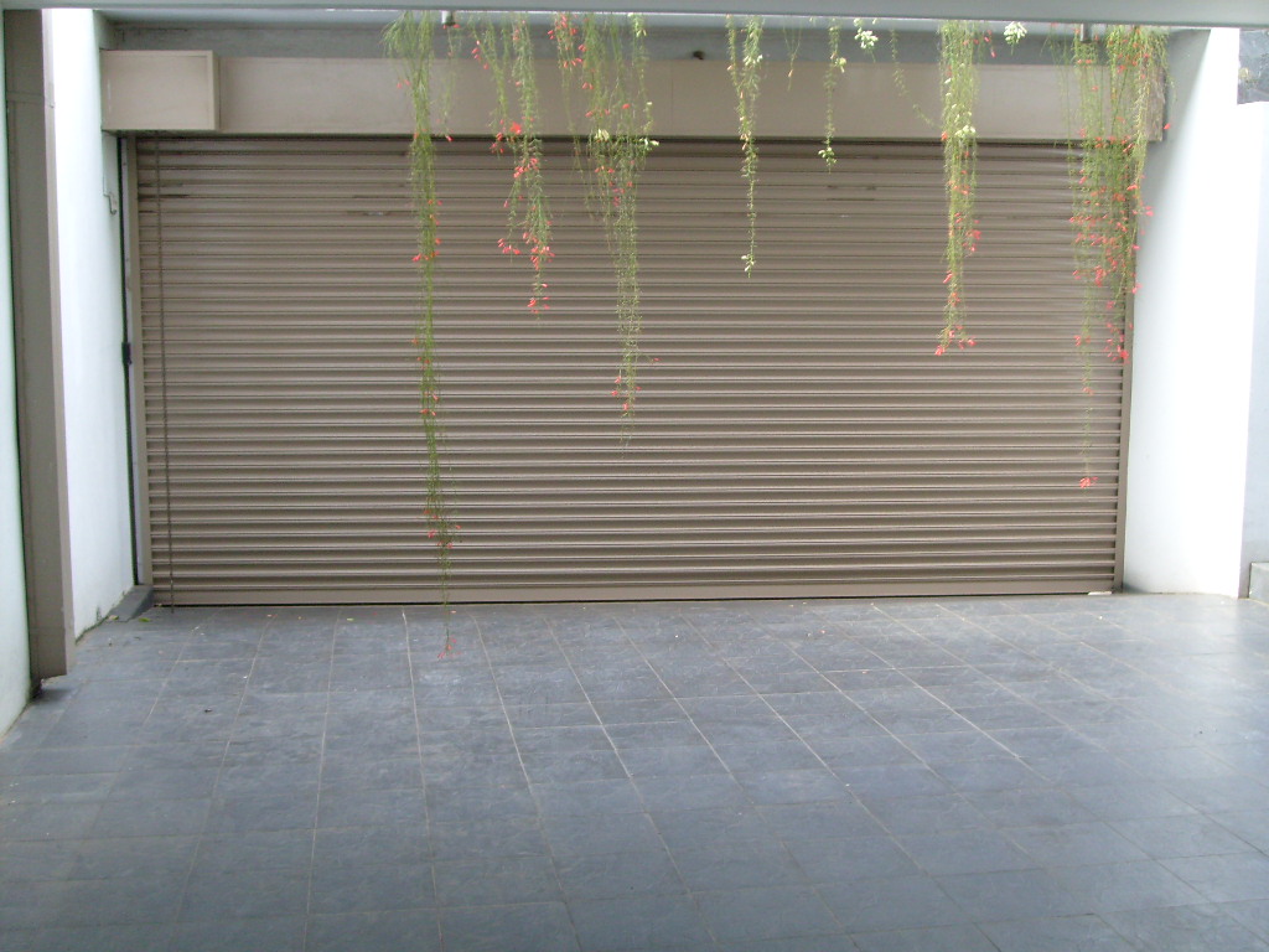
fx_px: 1576
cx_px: 634
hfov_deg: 43.9
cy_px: 476
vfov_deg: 33.6
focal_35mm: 43
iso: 80
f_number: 3
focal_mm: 7.2
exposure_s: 1/90
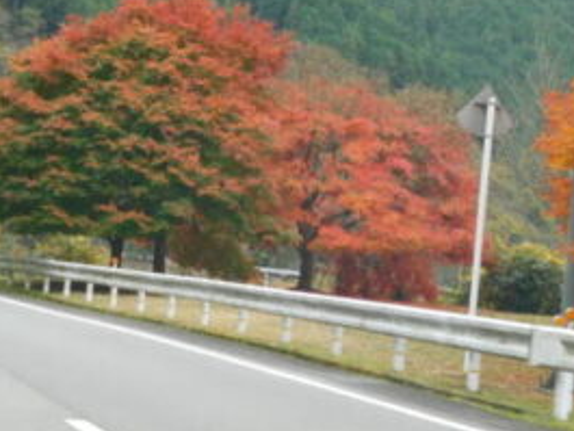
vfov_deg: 14.5
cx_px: 334
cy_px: 130
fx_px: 1692
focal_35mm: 102
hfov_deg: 19.2
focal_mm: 8
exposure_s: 1/100
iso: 125
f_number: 3.7
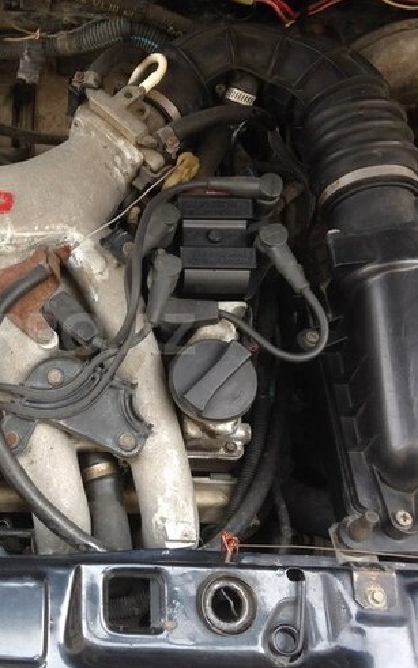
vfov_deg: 42.6
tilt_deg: -58.3
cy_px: 334
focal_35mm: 47
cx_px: 56
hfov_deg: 26.7
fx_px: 856
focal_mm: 4.12
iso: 64
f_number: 2.4
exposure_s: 1/60
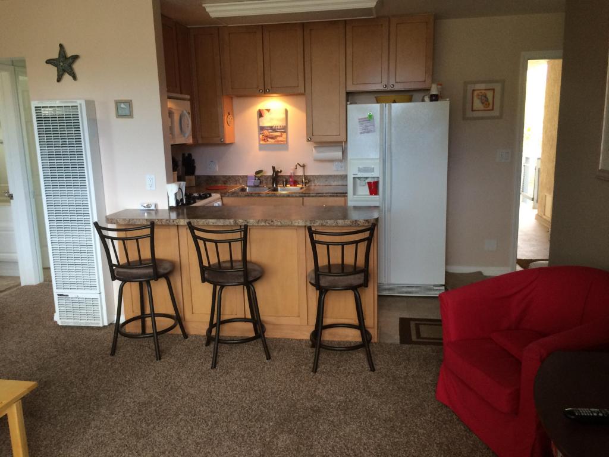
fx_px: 510
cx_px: 304
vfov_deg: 48.2
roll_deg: +1.4
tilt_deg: -11.6
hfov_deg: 61.7
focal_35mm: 29
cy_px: 228
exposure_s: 1/30
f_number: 2.2
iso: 64
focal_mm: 4.15
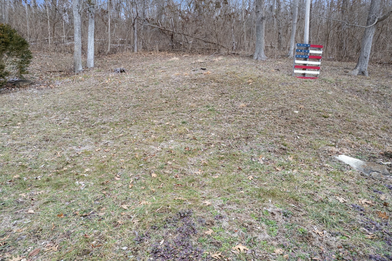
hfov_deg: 78.6
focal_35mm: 22
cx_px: 196
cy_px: 130
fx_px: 239
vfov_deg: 57.2
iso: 100
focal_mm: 8.38
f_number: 2.8
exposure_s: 1/125
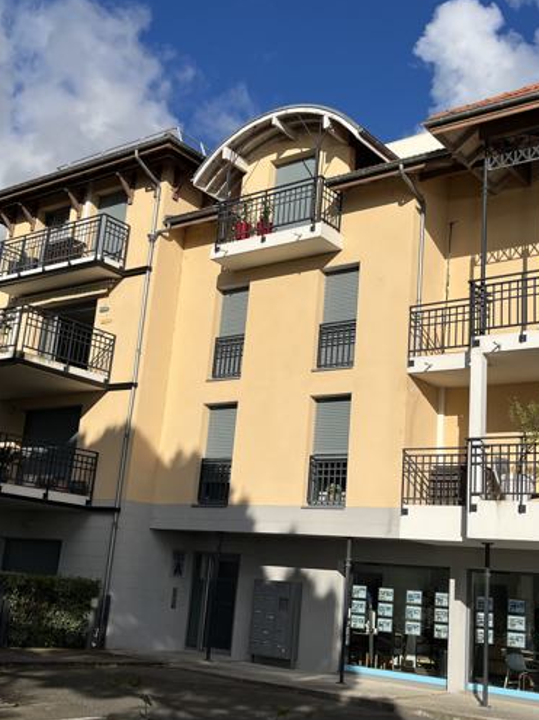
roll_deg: -4.5
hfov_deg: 34.3
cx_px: 277
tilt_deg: +14.5
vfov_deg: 44.8
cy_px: 339
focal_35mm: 42
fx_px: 872
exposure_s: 1/6494
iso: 50
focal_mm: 5.1
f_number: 1.6
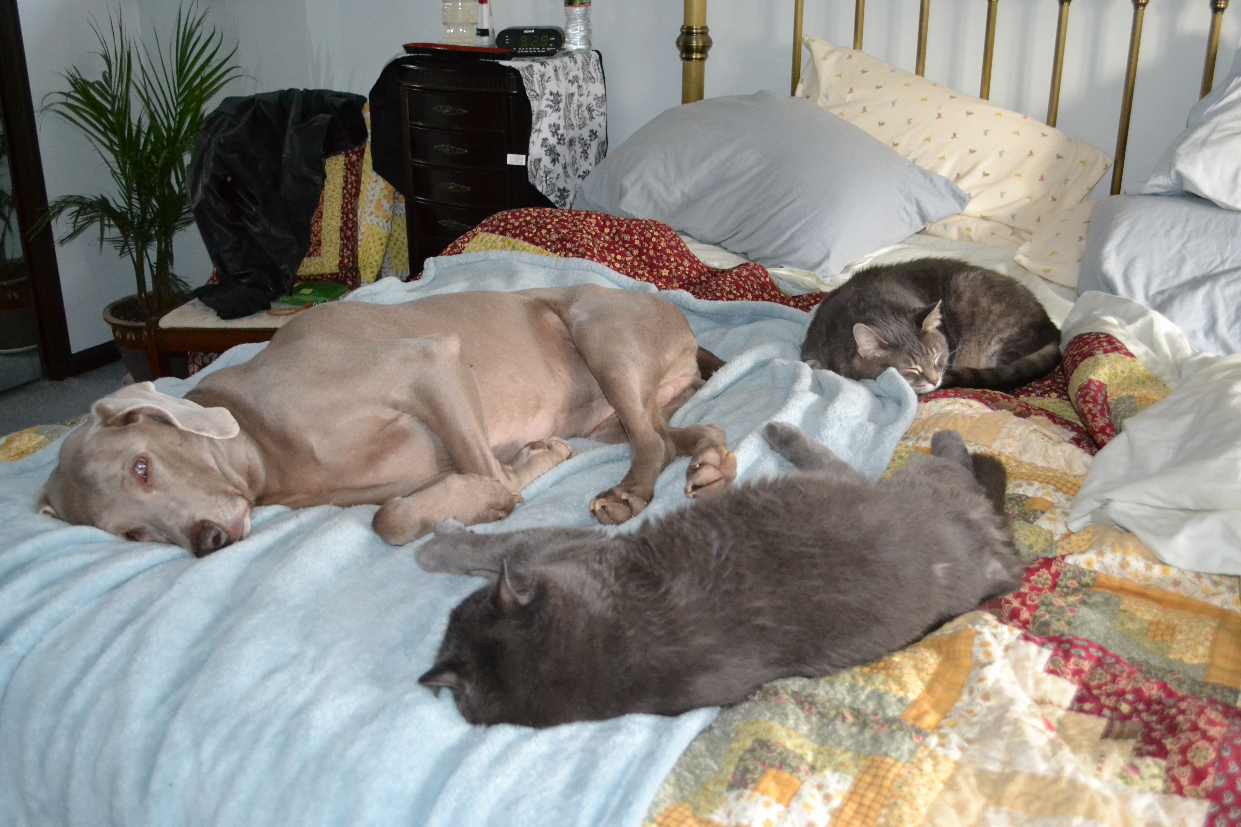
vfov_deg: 36.9
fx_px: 1241
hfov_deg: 53.1
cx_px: 620
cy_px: 414
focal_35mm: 36
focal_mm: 24
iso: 3200
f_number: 4
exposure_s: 1/60
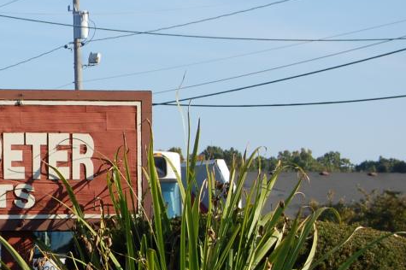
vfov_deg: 6.6
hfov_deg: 9.7
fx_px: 2347
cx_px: -105
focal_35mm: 208
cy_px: 152
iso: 200
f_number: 8
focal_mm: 55
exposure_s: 1/250
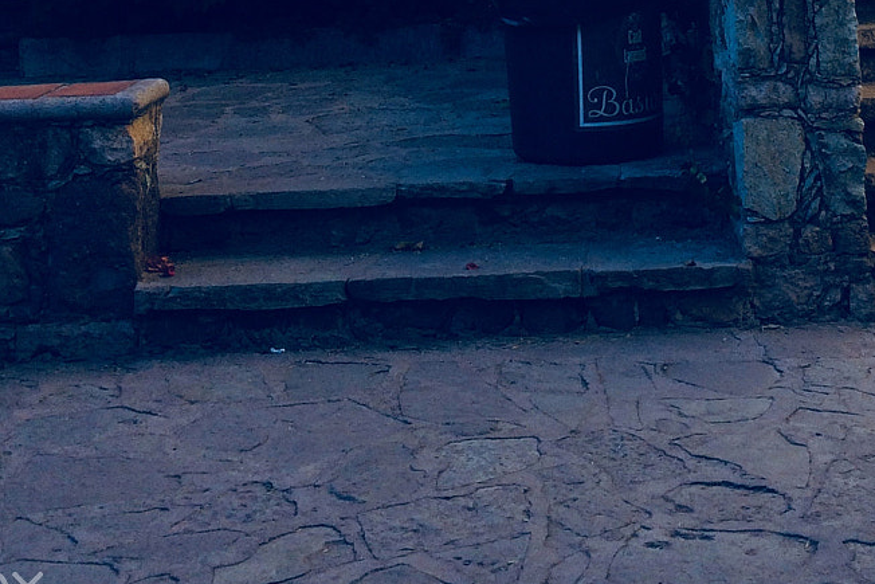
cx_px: 515
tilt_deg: +4.6
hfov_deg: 27.3
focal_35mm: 74
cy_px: -295
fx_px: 1799
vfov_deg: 16.7
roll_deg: +1.4
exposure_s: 1/622
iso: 32
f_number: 2.2
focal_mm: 4.15
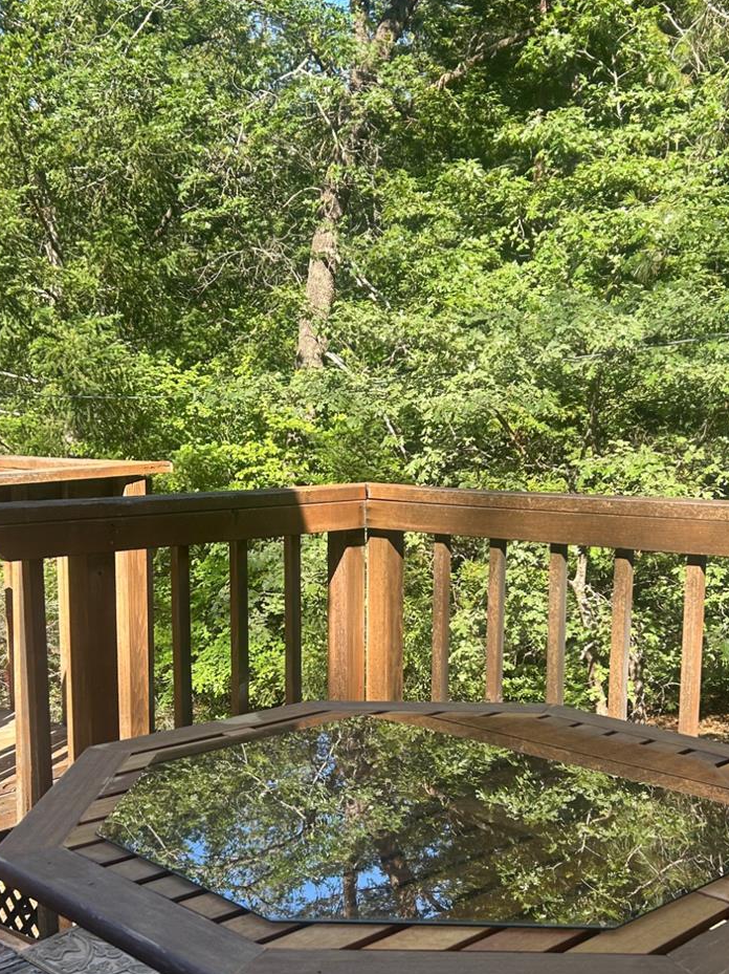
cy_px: 590
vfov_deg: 44.5
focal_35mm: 42
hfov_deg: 34.2
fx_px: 1180
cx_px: 426
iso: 50
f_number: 1.5
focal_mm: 5.7
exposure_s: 1/581
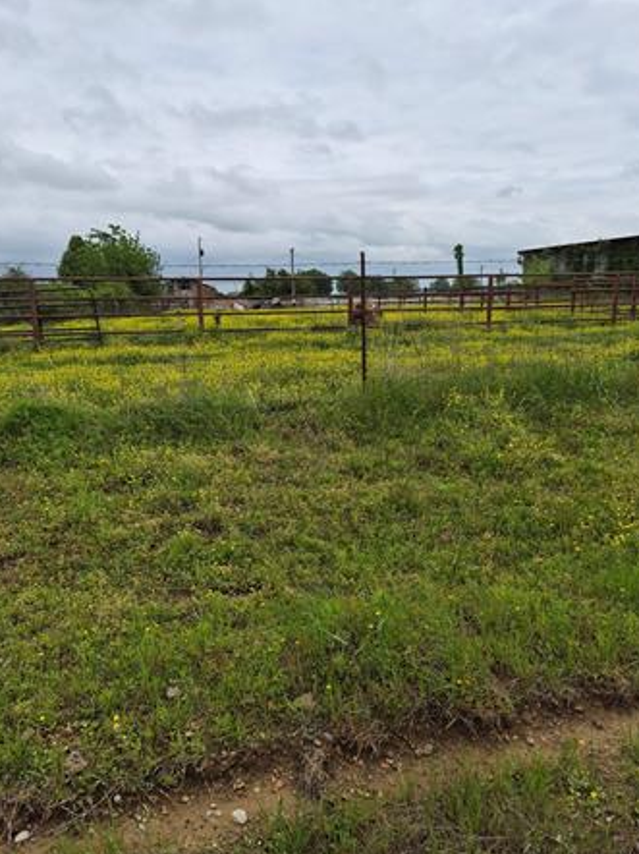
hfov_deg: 54.8
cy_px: 429
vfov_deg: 69.4
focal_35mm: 25
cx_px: 303
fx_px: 616
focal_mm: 5.4
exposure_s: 1/7696
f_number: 1.8
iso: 64
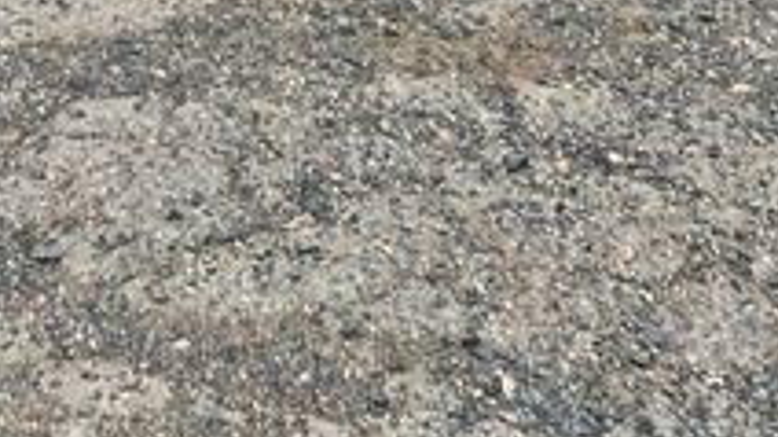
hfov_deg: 17.7
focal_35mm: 121
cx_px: 279
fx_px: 2495
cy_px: -727
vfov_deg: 8.8
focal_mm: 5.4
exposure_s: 1/770
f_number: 1.8
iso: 25
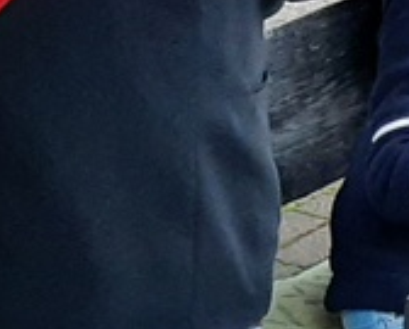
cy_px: -41
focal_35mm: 161
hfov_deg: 10.1
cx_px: 1058
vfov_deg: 9.5
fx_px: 1952
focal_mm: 3.93
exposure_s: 1/50
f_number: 1.7
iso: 200
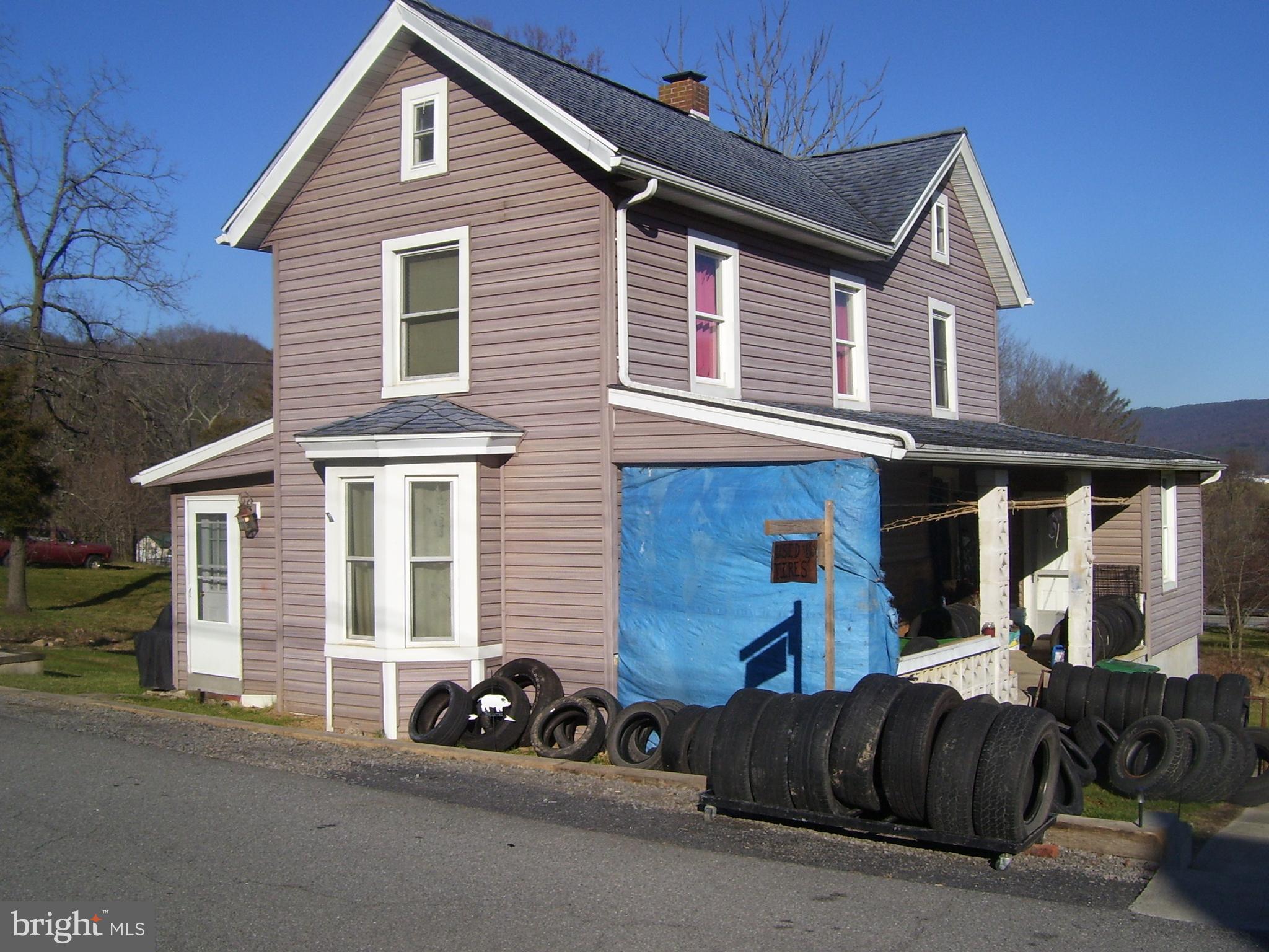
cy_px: 476
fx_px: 1320
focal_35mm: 36
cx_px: 634
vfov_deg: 39.7
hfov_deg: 51.4
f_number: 4.8
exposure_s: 1/750
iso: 80
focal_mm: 6
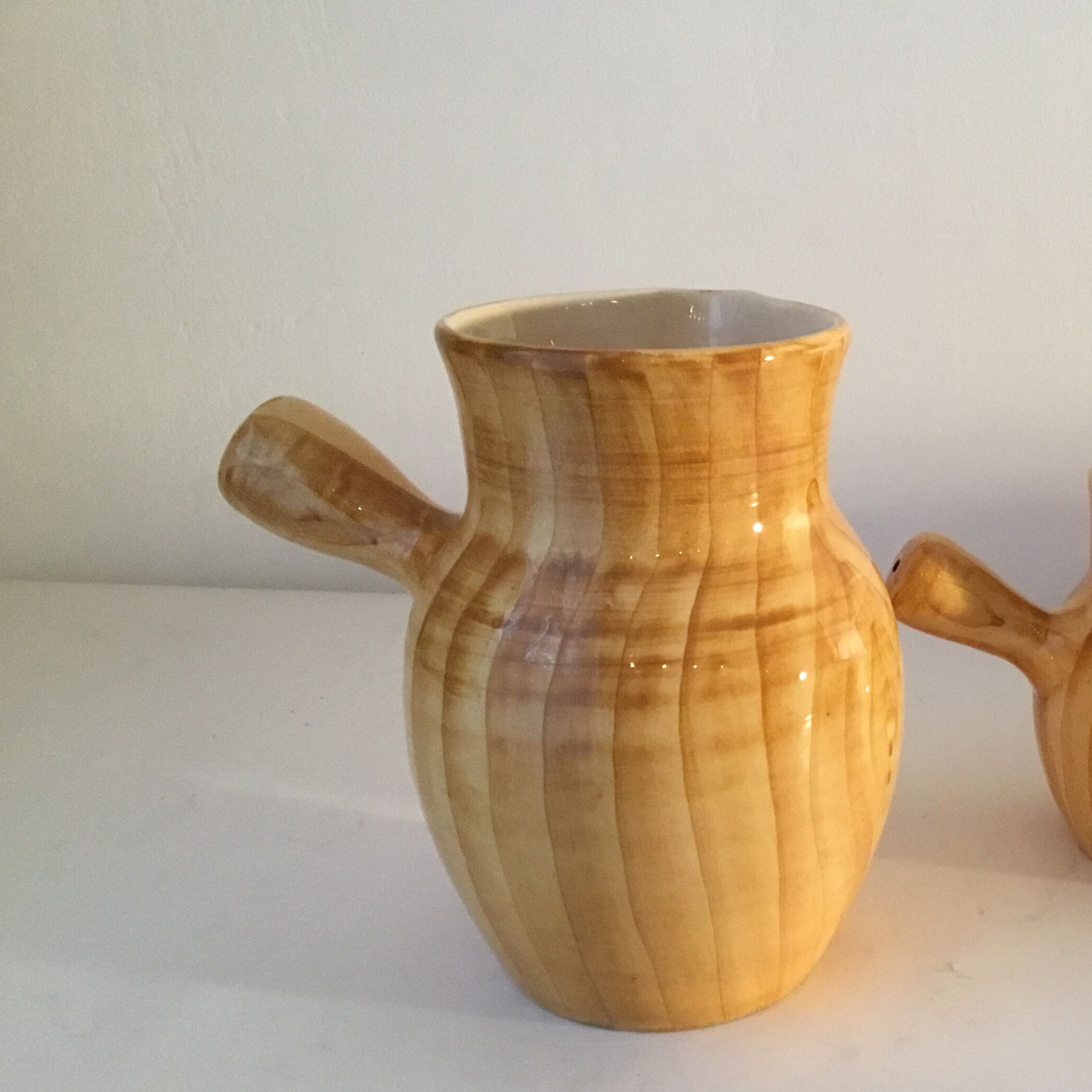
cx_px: 847
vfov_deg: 39.1
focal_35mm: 43
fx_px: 1535
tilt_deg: -16.6
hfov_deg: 38.0
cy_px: 608
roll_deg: -0.1
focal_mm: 3.3
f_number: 2.4
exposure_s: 1/25
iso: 200
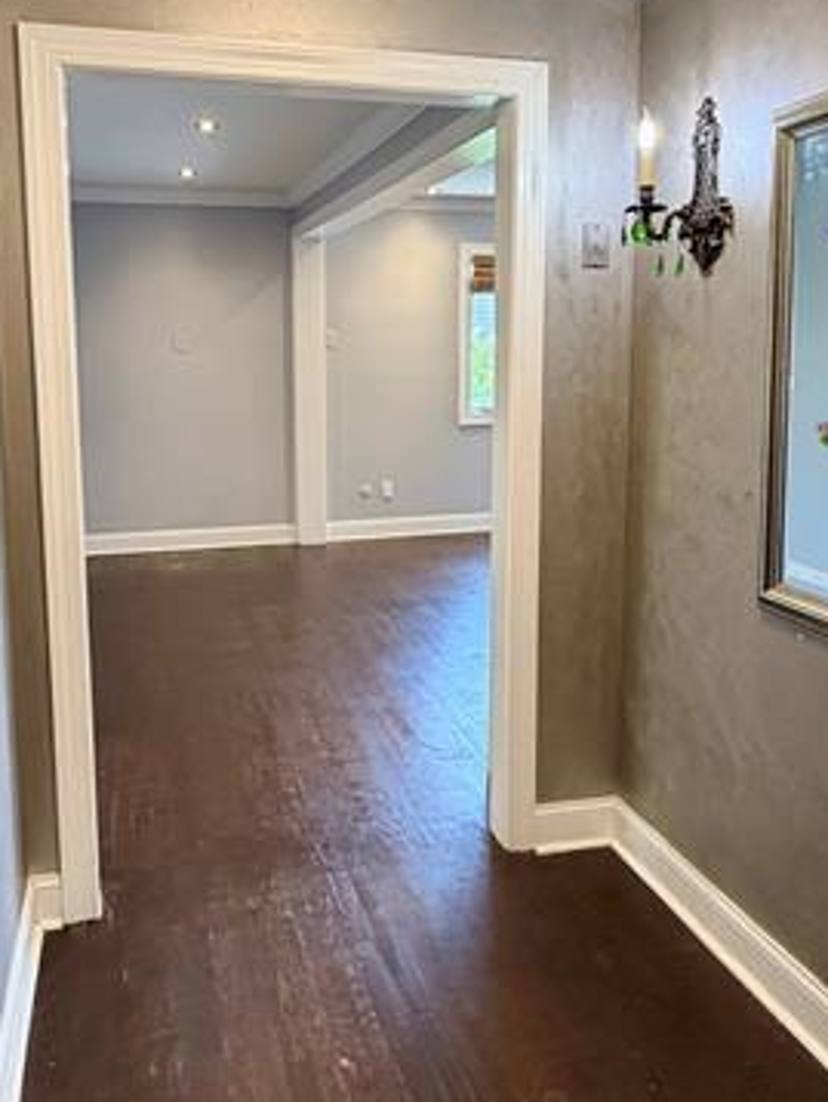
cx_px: 376
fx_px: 956
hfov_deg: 46.8
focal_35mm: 30
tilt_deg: -8.2
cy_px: 471
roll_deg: +0.5
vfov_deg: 59.7
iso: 250
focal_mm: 2.22
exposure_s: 1/60
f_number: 2.2
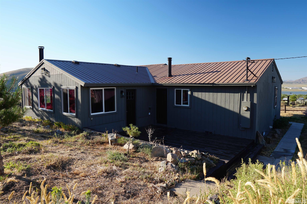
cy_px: 102
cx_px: 154
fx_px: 205
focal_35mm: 24
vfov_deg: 53.1
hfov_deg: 73.7
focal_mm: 16
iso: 100
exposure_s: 1/60
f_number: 5.6
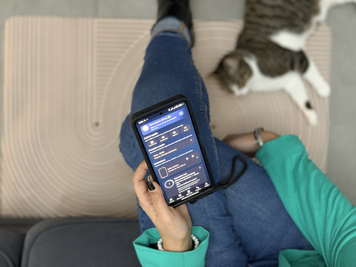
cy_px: 134
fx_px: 494
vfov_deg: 30.3
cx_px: 178
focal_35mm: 48
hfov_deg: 39.7
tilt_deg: -88.1
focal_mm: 6.76
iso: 500
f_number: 1.78
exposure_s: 1/40
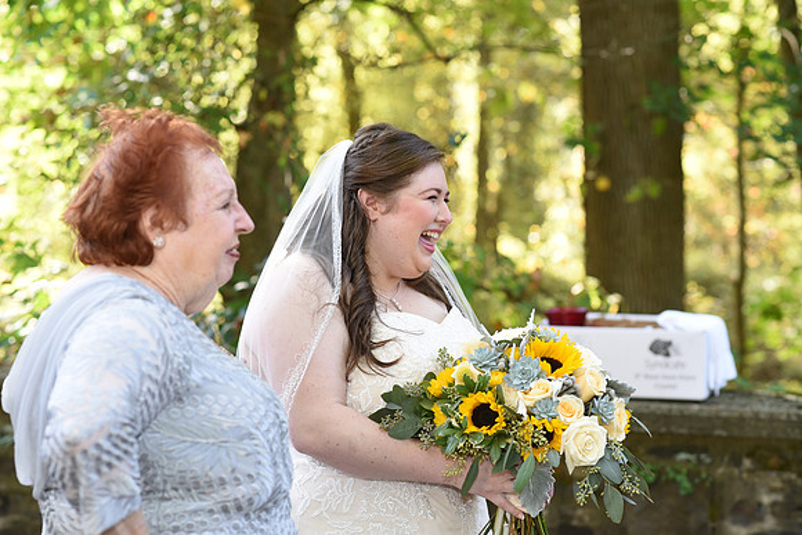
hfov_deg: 23.9
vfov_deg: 16.1
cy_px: 268
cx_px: 401
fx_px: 1894
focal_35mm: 85
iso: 500
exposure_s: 1/200
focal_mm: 85
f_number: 4
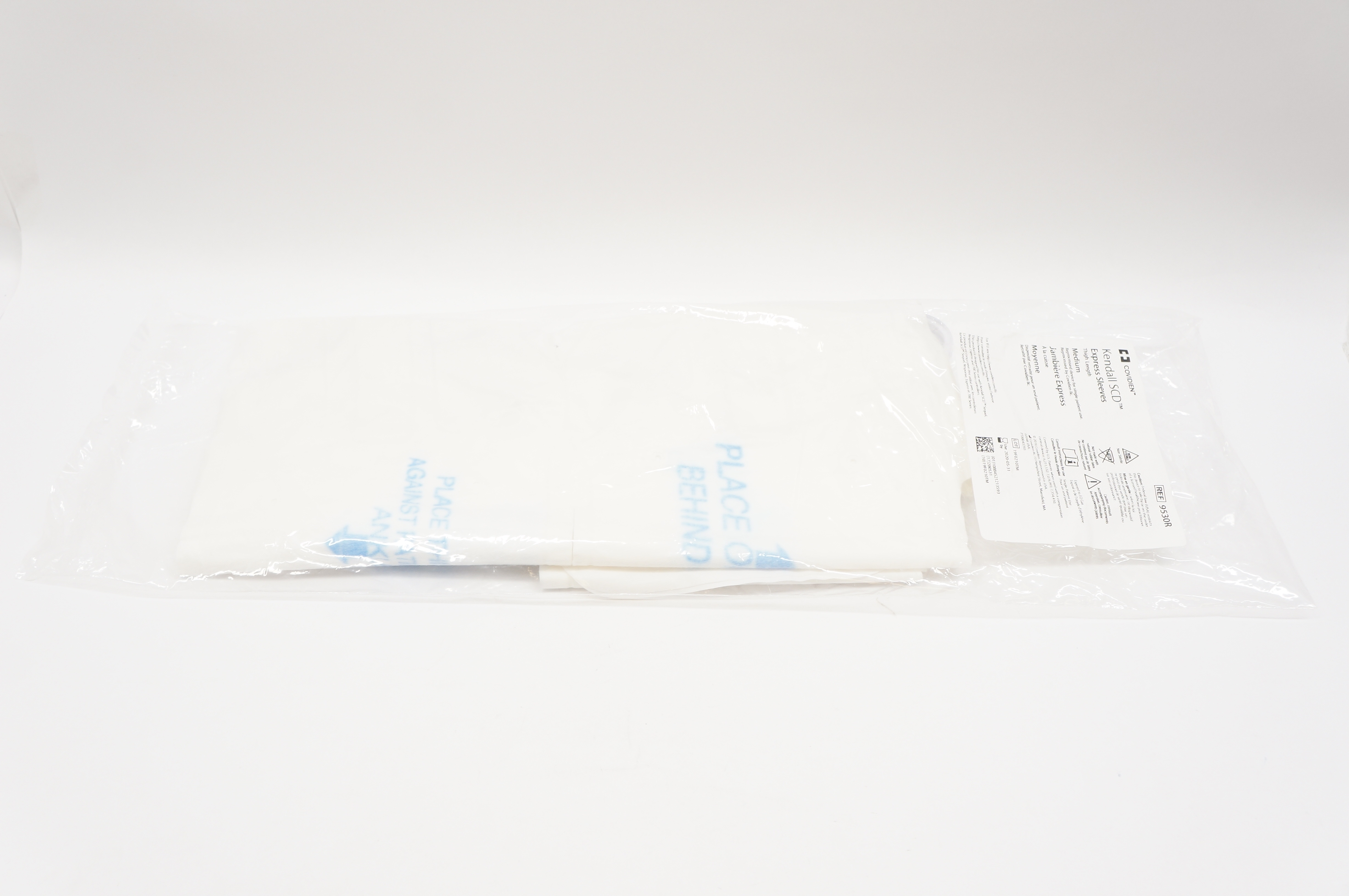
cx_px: 674
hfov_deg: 55.2
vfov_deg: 38.3
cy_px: 448
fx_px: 1291
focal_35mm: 34
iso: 400
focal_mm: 23
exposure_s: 1/60
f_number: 5.6
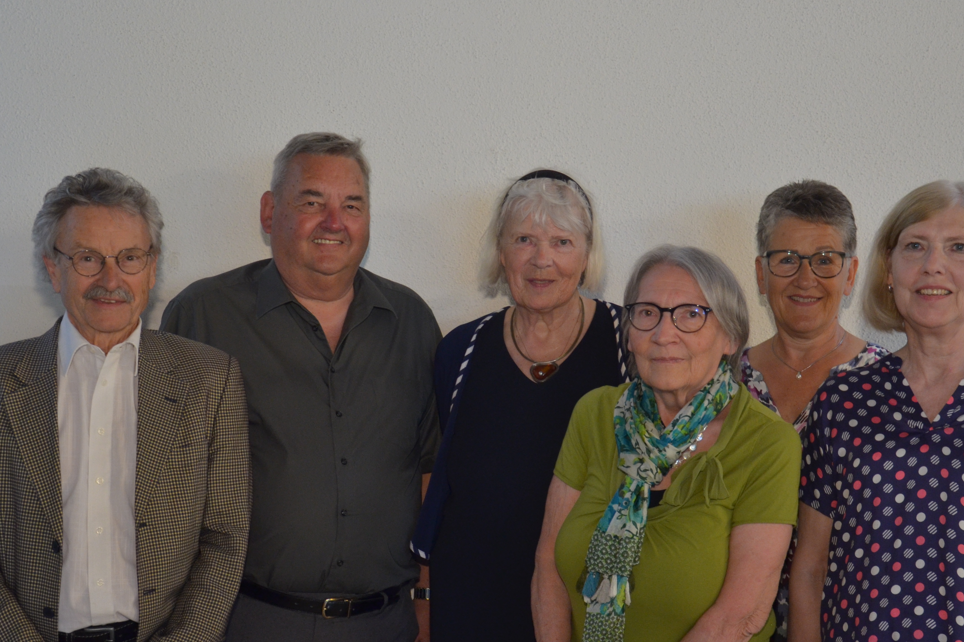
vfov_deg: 22.6
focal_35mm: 60
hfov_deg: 33.4
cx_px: 522
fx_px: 1606
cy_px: 377
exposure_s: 1/30
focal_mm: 28
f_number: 4
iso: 800
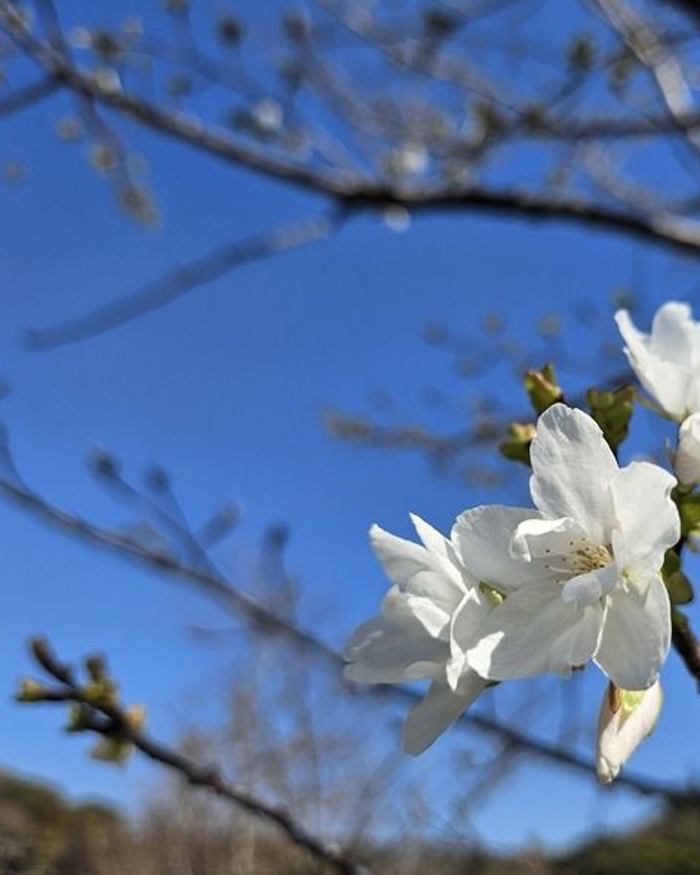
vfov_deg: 57.2
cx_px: 539
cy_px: 446
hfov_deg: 45.2
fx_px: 803
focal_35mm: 31
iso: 25
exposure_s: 1/2544
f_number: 1.8
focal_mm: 5.4
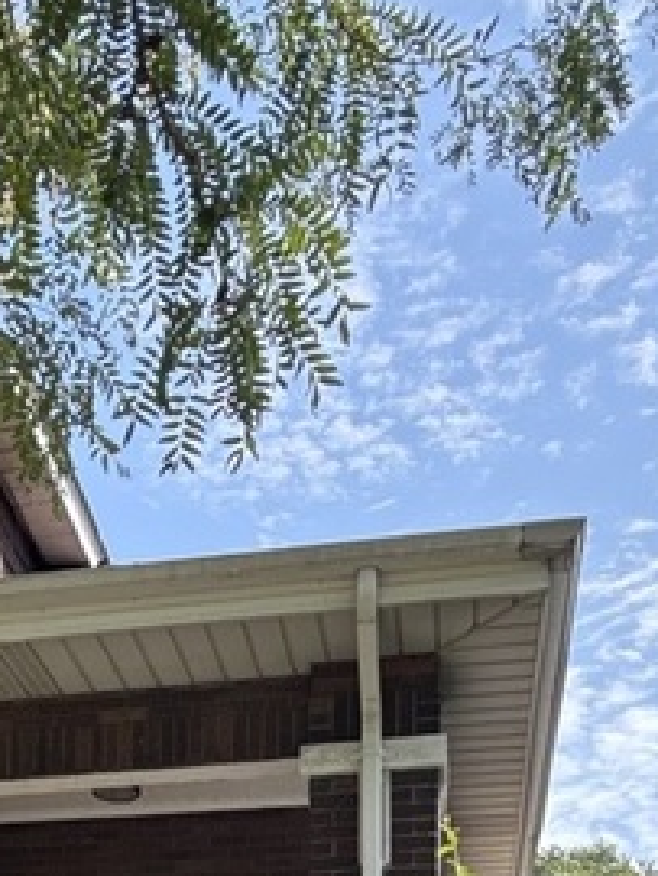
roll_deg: -2.6
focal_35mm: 56
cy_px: 1249
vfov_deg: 26.6
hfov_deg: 25.6
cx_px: 113
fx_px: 1417
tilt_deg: +4.1
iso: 64
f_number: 2.2
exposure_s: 1/455
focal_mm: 2.22
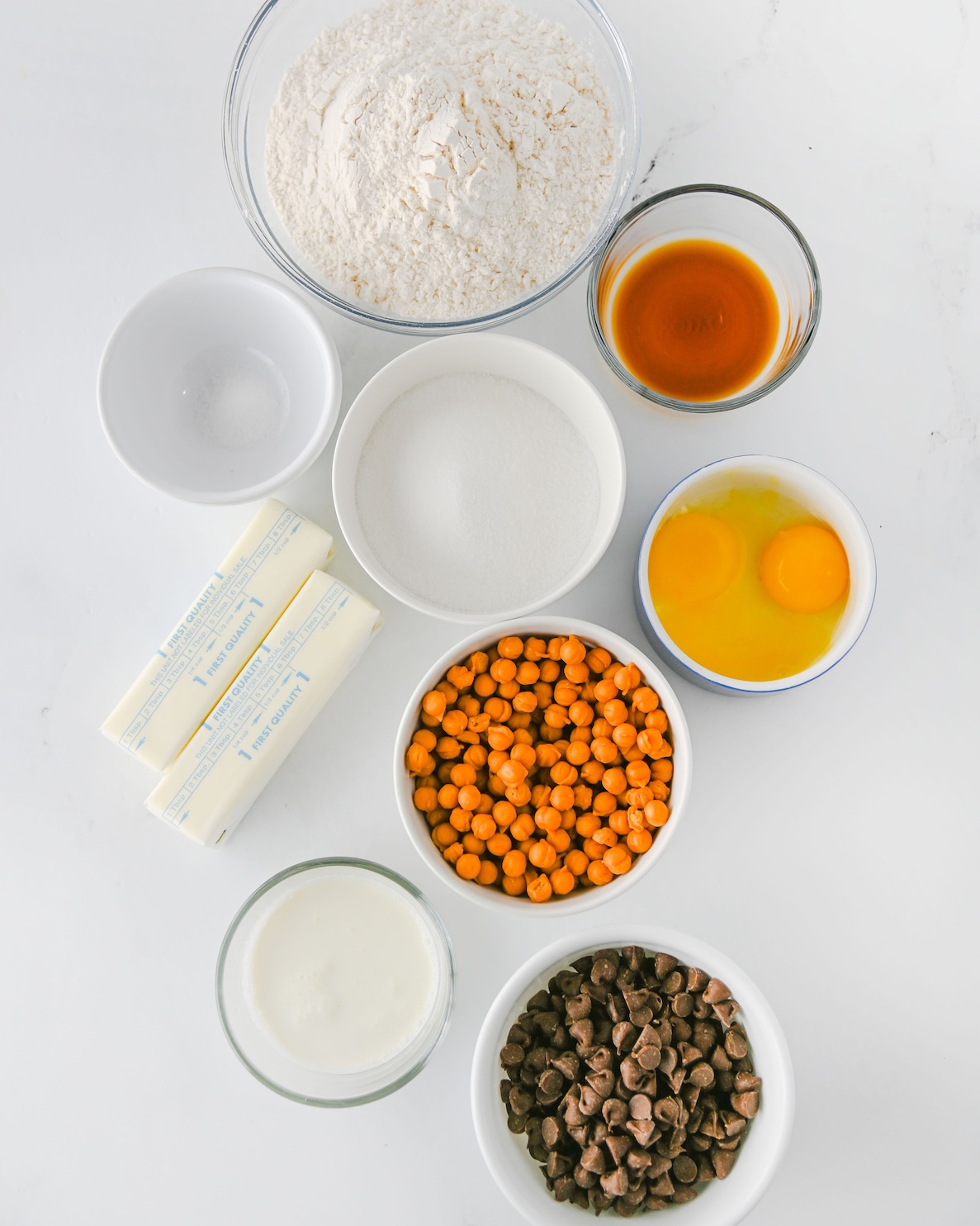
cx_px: 487
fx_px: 2067
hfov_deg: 26.7
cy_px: 557
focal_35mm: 57
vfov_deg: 33.0
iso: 160
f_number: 4
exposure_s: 1/125
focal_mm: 50
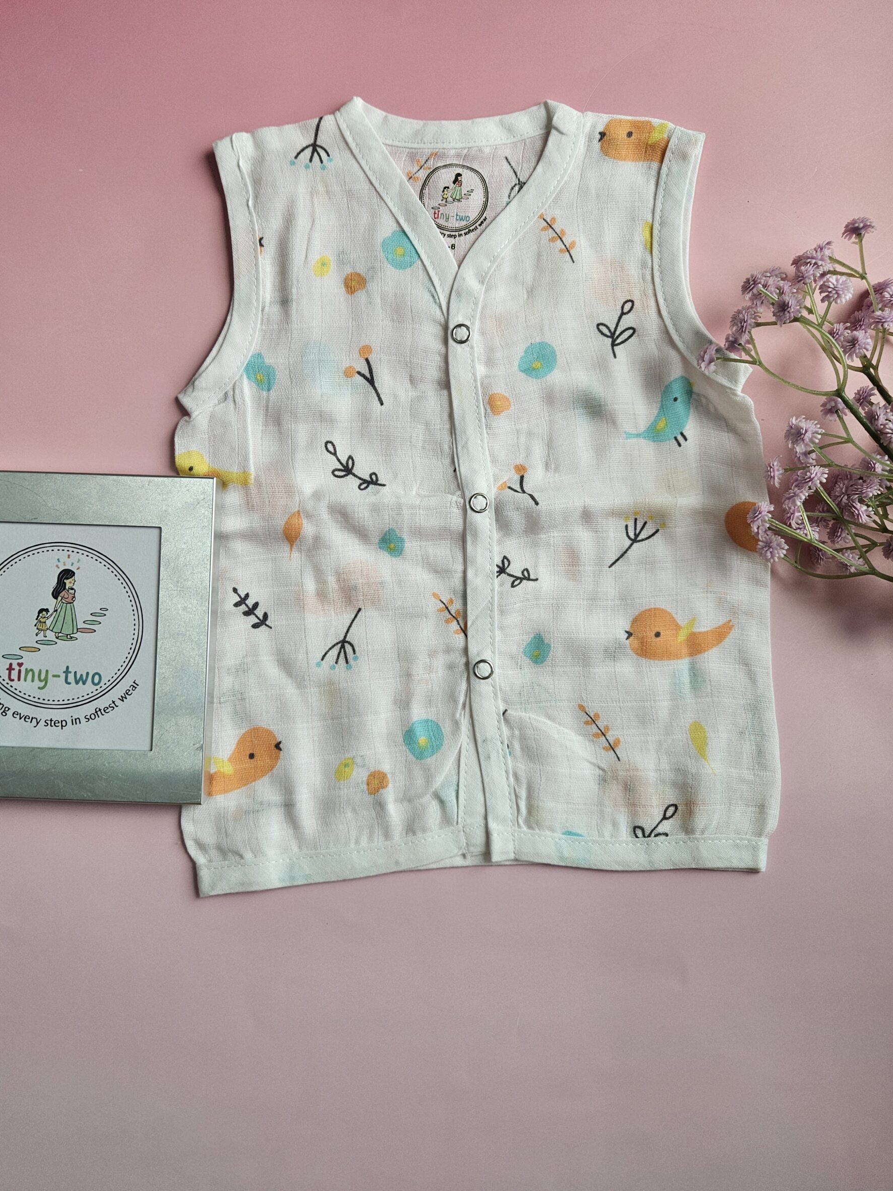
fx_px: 860
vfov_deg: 69.4
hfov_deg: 54.8
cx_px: 420
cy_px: 574
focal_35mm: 25
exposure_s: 1/100
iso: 80
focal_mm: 5.4
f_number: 1.8
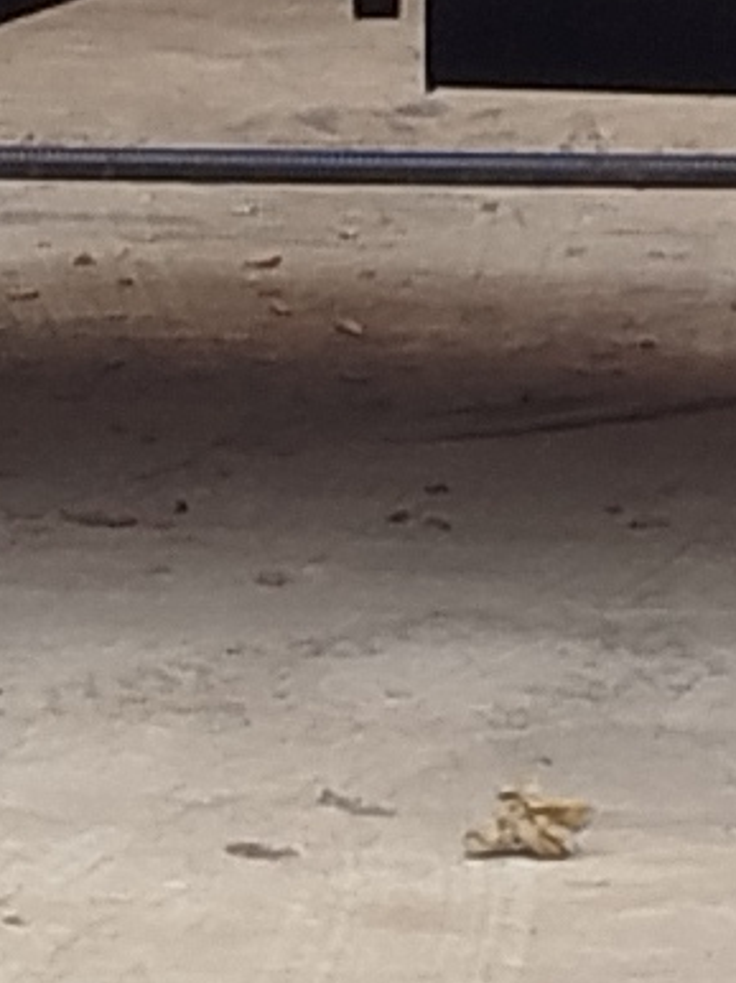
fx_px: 12062
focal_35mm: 425
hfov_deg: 3.5
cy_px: -1383
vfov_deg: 4.6
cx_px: 1042
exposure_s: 1/445
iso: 50
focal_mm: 5.31
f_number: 1.7
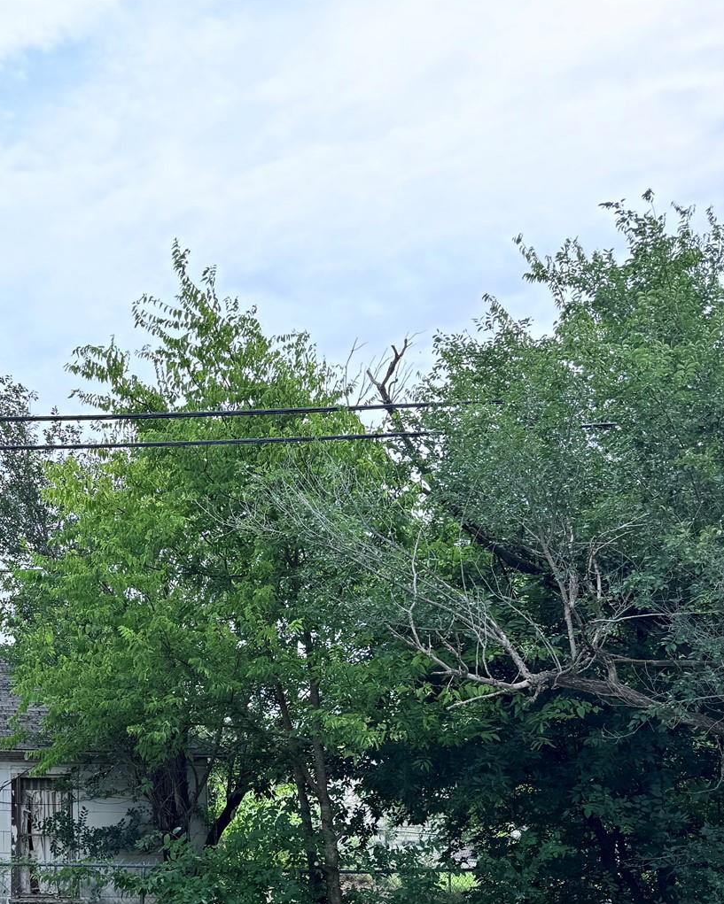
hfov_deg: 28.9
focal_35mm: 47
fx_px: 1259
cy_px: 617
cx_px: -85
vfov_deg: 39.0
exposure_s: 1/782
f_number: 1.78
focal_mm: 6.76
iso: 80
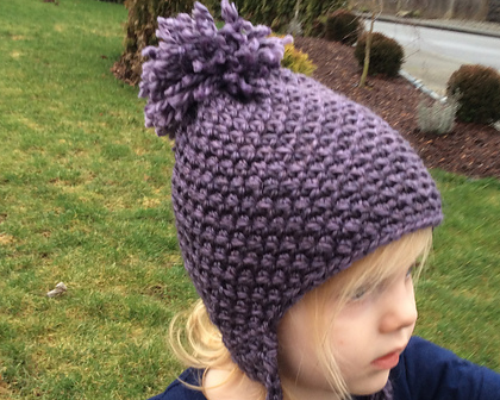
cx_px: 238
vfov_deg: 30.7
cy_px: 254
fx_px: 725
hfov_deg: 38.0
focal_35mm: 49
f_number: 2.4
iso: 40
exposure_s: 1/40
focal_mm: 3.3
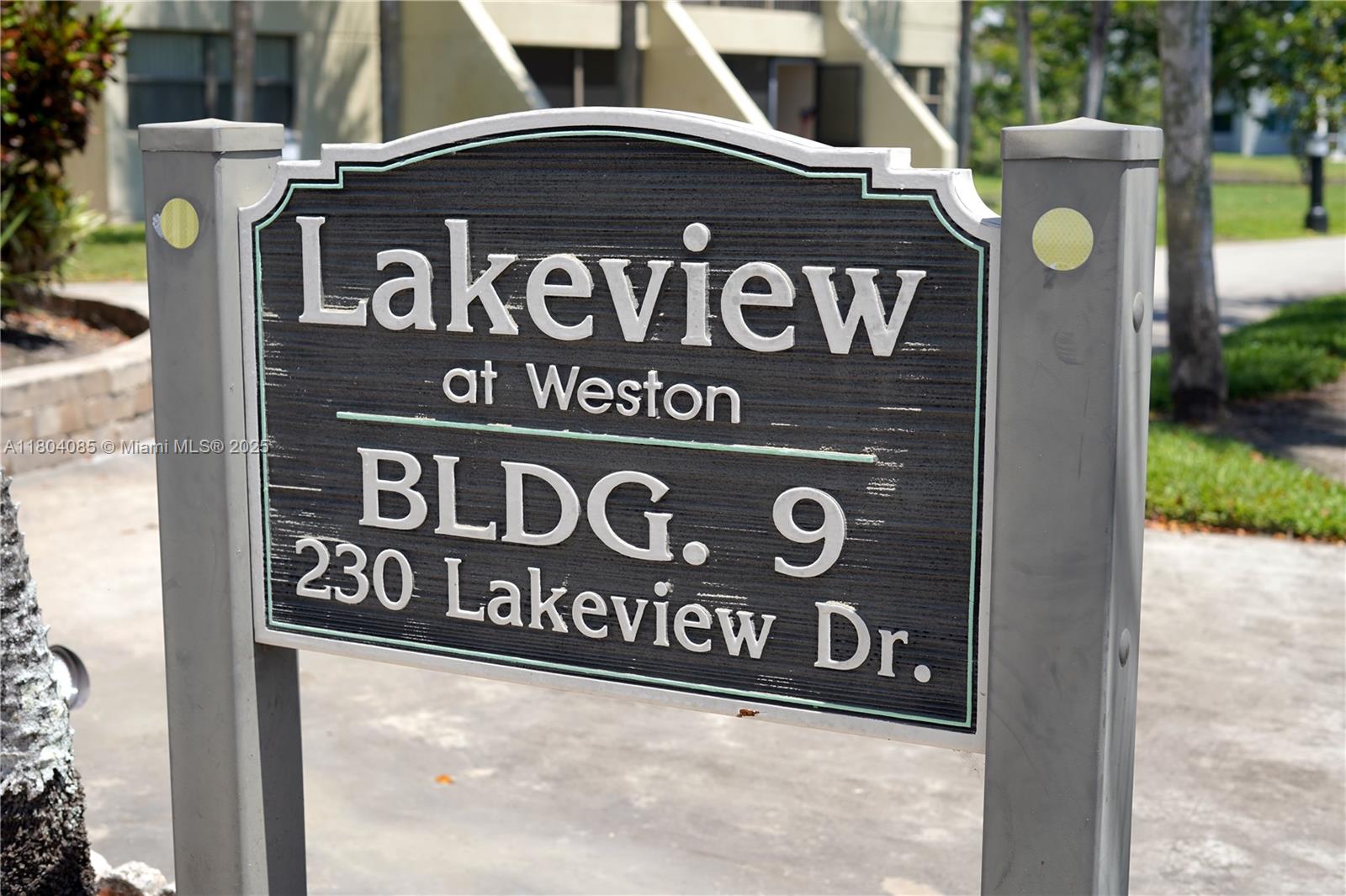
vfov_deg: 27.0
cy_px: 448
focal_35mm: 50
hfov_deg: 39.6
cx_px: 673
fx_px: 1869
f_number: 5
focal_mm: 50
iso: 100
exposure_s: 1/320
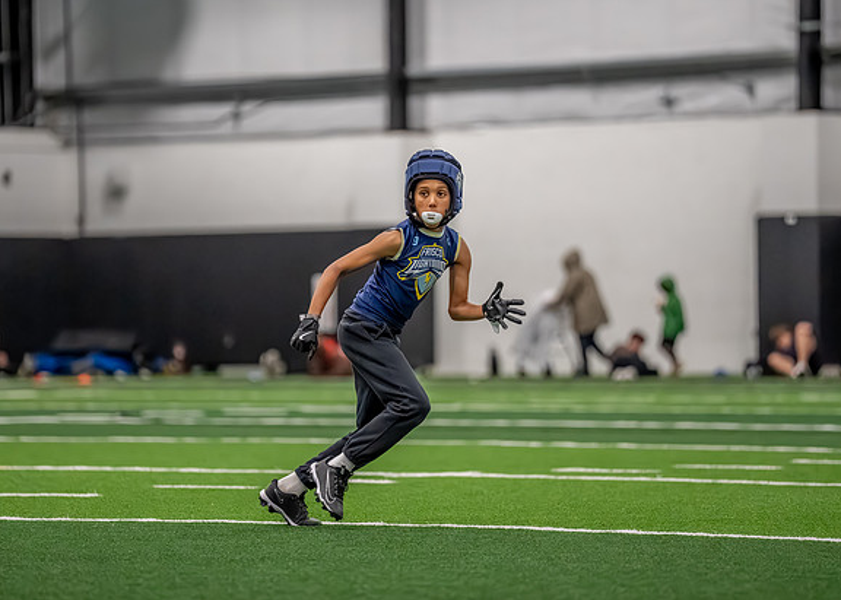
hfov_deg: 9.1
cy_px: 270
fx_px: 5301
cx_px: 343
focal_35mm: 222
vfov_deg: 6.5
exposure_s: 1/1000
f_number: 2.8
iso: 6400
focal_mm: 176
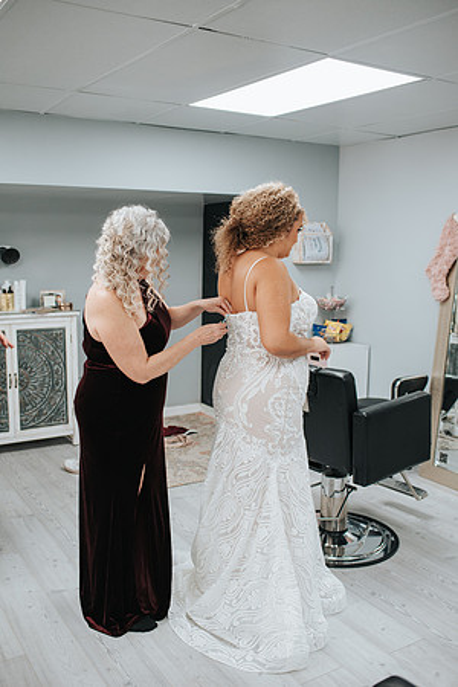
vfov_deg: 54.4
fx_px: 668
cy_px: 344
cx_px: 229
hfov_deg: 37.9
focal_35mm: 35
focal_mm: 35
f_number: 2.8
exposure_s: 1/320
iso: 800
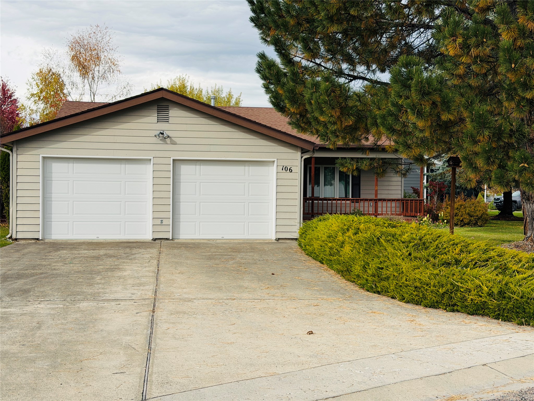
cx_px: 267
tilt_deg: -1.2
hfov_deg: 39.7
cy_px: 200
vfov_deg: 30.3
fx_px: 740
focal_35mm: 48
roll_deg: +0.0
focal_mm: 6.76
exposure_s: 1/1715
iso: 64
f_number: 1.78
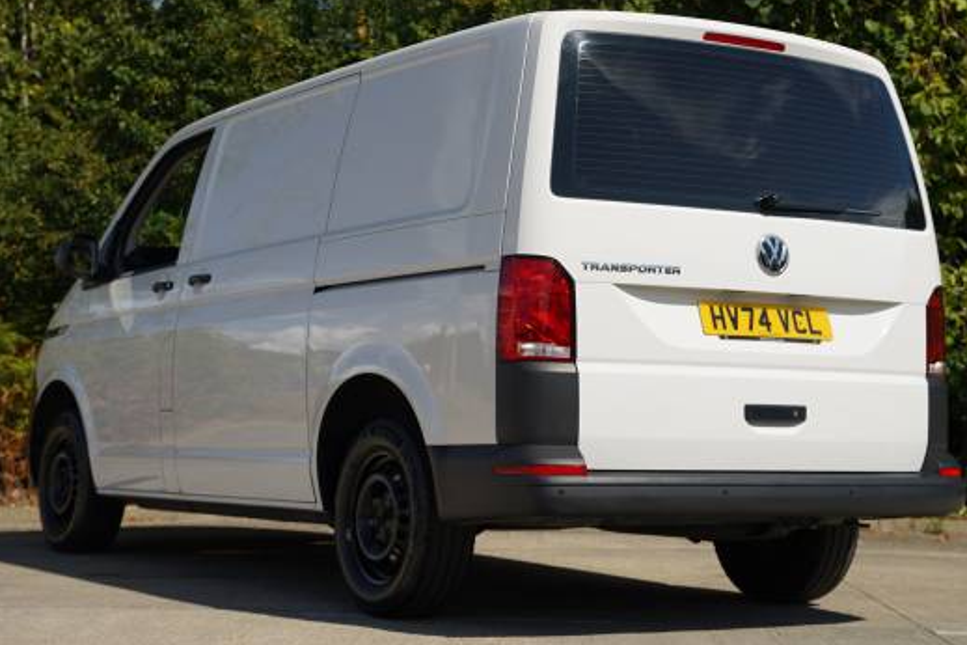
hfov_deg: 29.1
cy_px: 287
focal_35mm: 69
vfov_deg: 19.6
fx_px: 1863
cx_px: 522
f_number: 4.5
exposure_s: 1/500
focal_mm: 56.3
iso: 100
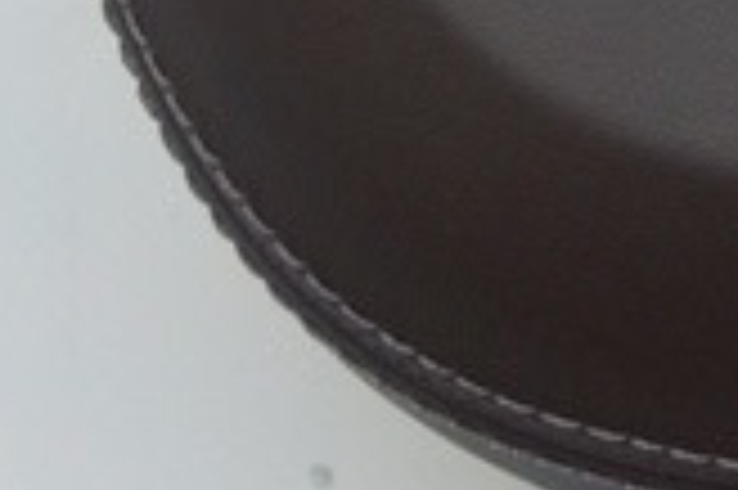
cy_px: -164
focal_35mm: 187
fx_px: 3830
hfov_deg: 10.6
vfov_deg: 7.2
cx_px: 1094
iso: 400
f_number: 3.8
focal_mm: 20
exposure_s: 1/100
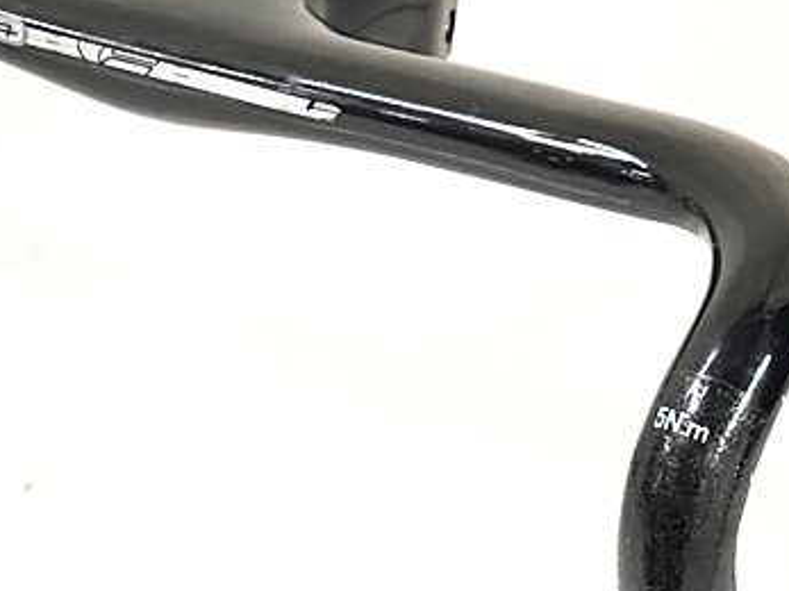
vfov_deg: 12.3
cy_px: 234
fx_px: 2734
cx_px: 239
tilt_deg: -23.7
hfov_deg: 16.4
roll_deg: +2.1
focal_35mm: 120
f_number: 2.4
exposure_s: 1/33
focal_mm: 6
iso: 160
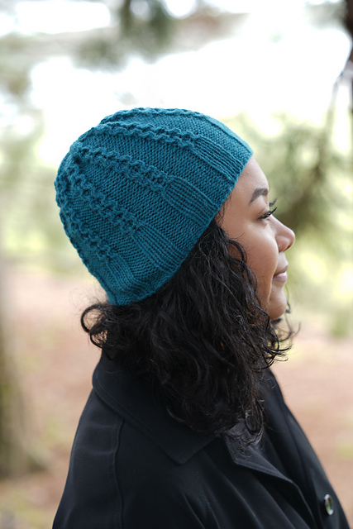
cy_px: 264
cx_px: 176
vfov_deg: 23.9
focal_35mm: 85
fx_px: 1249
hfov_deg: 16.1
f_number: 4
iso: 80
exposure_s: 1/20
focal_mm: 85
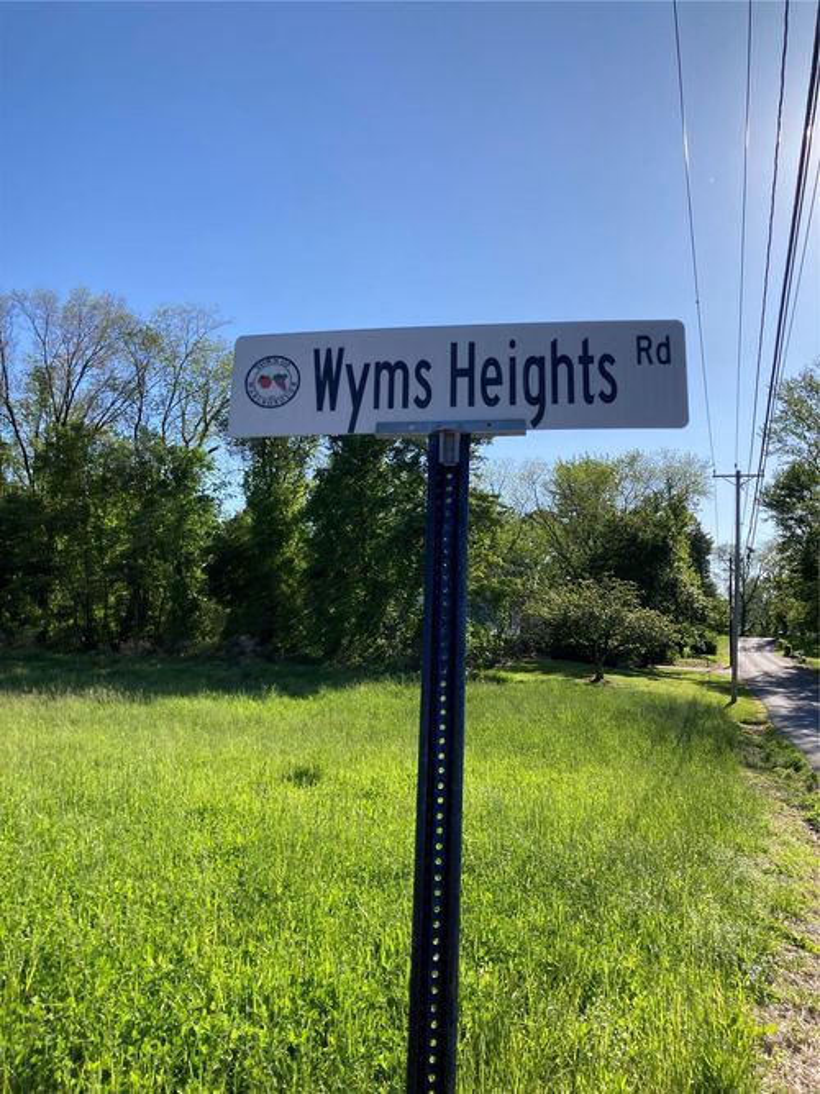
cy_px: 547
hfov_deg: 49.7
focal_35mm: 28
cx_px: 410
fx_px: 885
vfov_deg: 63.5
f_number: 1.8
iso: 20
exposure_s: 1/1517
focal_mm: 3.99
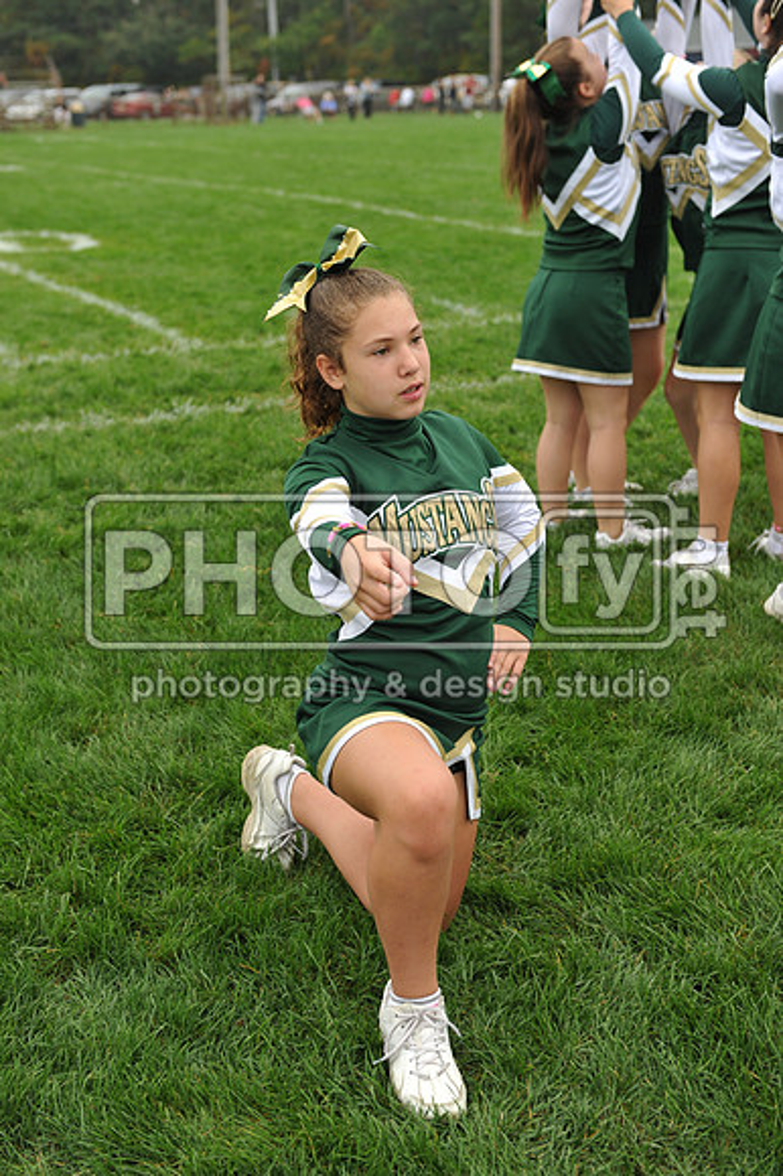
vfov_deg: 38.2
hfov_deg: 26.0
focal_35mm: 52
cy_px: 588
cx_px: 392
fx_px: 1698
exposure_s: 1/1000
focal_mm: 52
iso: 800
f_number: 4
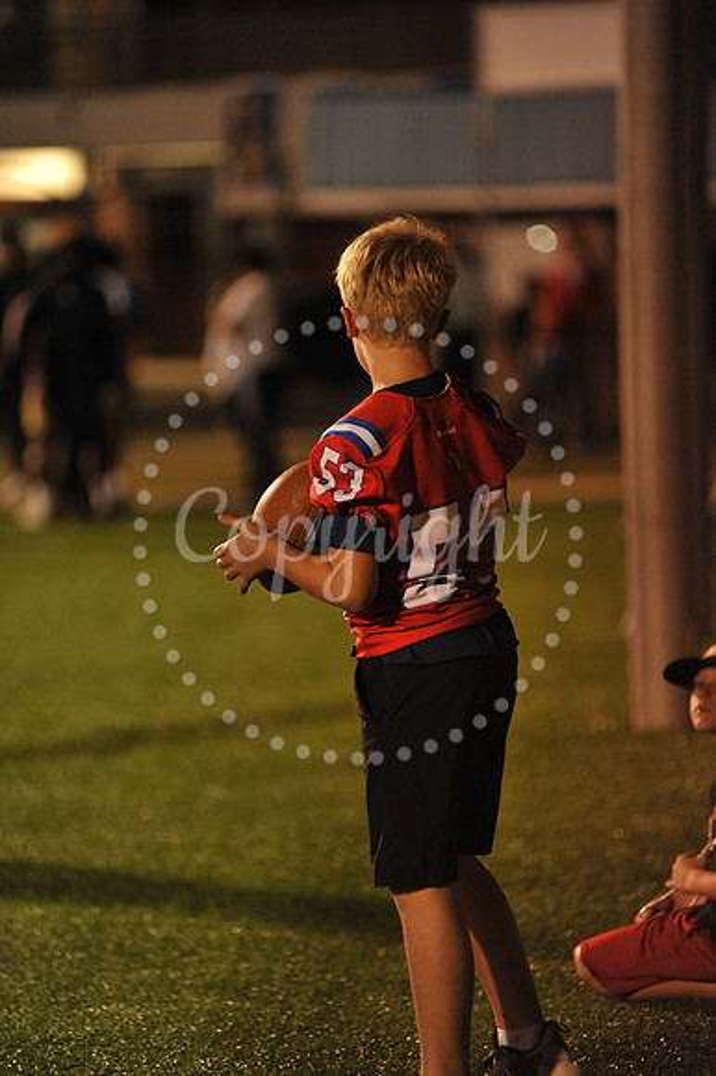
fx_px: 5973
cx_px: 358
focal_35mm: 200
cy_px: 538
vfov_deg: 10.3
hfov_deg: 6.9
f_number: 2.8
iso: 2000
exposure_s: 1/200
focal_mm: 200
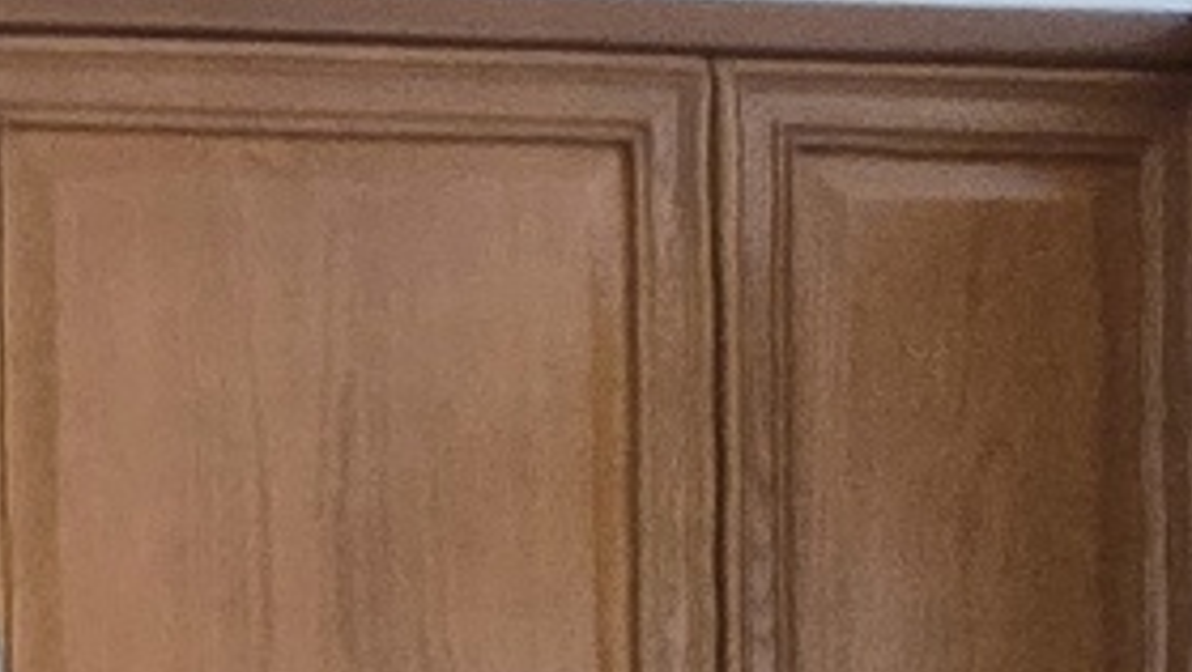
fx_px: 3068
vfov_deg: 9.9
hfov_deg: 17.3
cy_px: 1935
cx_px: -1043
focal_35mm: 97
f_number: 2.2
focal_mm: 2.2
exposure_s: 1/50
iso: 500
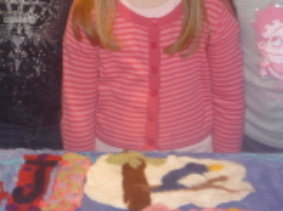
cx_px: 89
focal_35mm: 95
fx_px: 776
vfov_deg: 15.3
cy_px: 19
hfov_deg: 20.6
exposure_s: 1/30
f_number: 3.3
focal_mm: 5.2
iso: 100
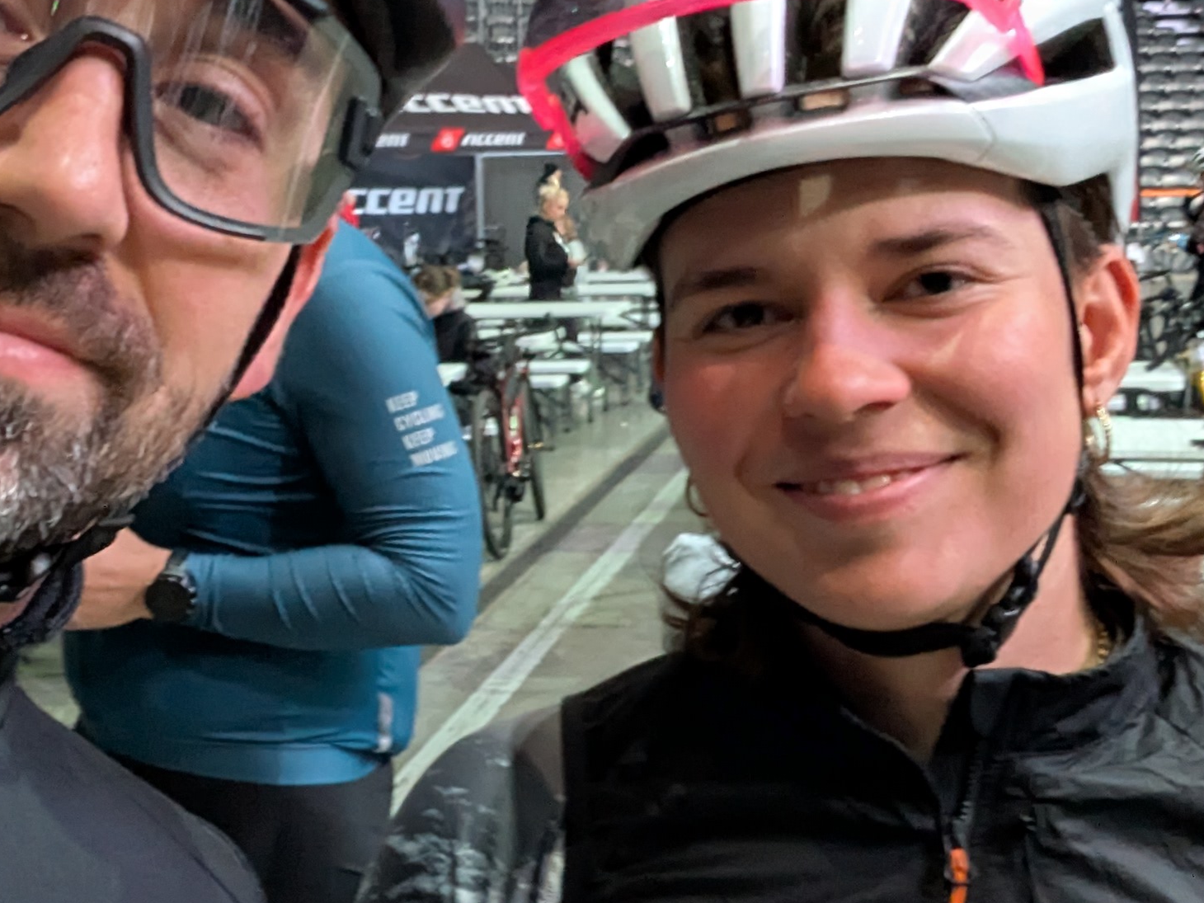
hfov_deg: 33.2
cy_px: 444
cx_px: 504
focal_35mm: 58
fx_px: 2017
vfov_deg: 25.2
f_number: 2.2
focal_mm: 2.74
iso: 439
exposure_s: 1/25
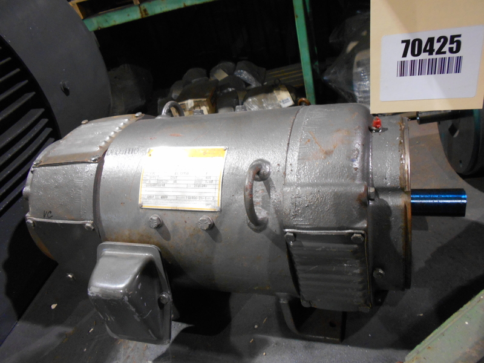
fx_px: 364
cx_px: 242
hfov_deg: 67.3
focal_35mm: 26
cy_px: 182
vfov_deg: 53.1
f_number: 3.2
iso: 400
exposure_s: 1/20
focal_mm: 4.6
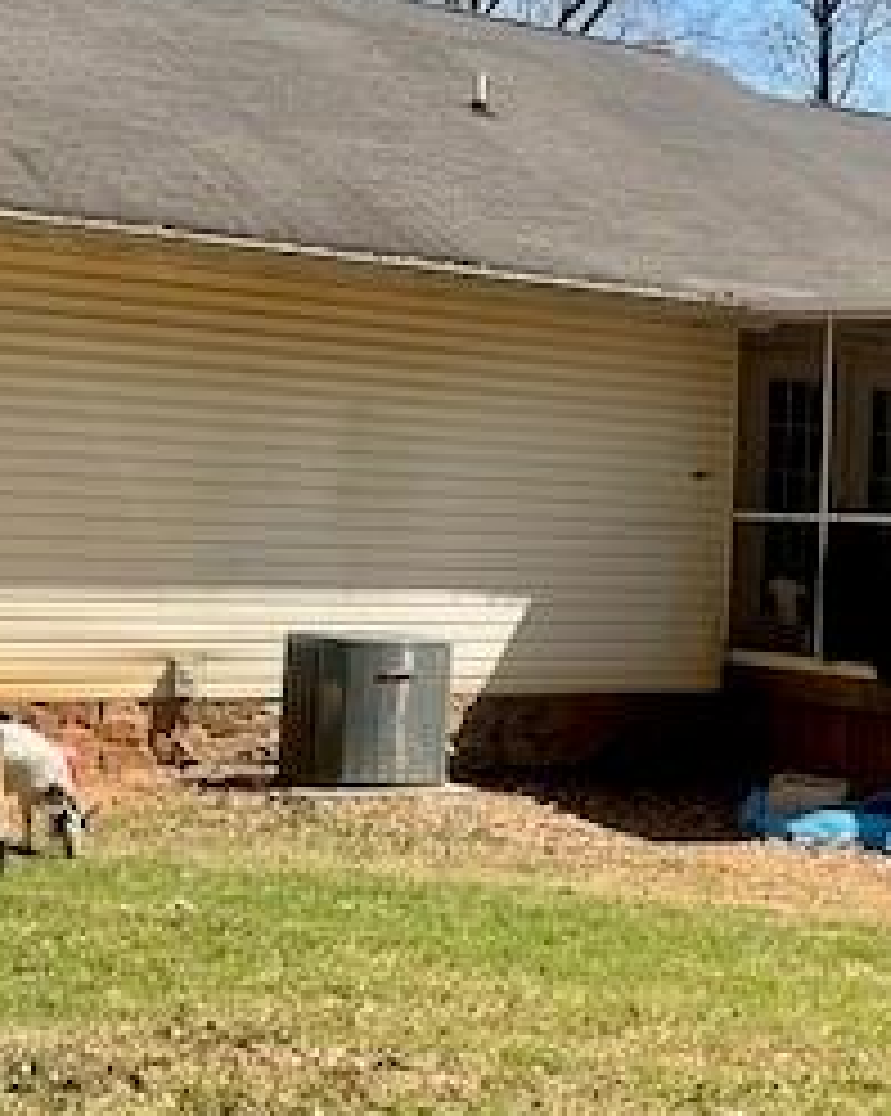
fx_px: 2079
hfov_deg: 23.7
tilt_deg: -1.5
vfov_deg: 30.0
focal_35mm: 63
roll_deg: -1.8
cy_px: 544
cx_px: 770
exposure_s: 1/2336
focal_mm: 5.1
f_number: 1.6
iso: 32
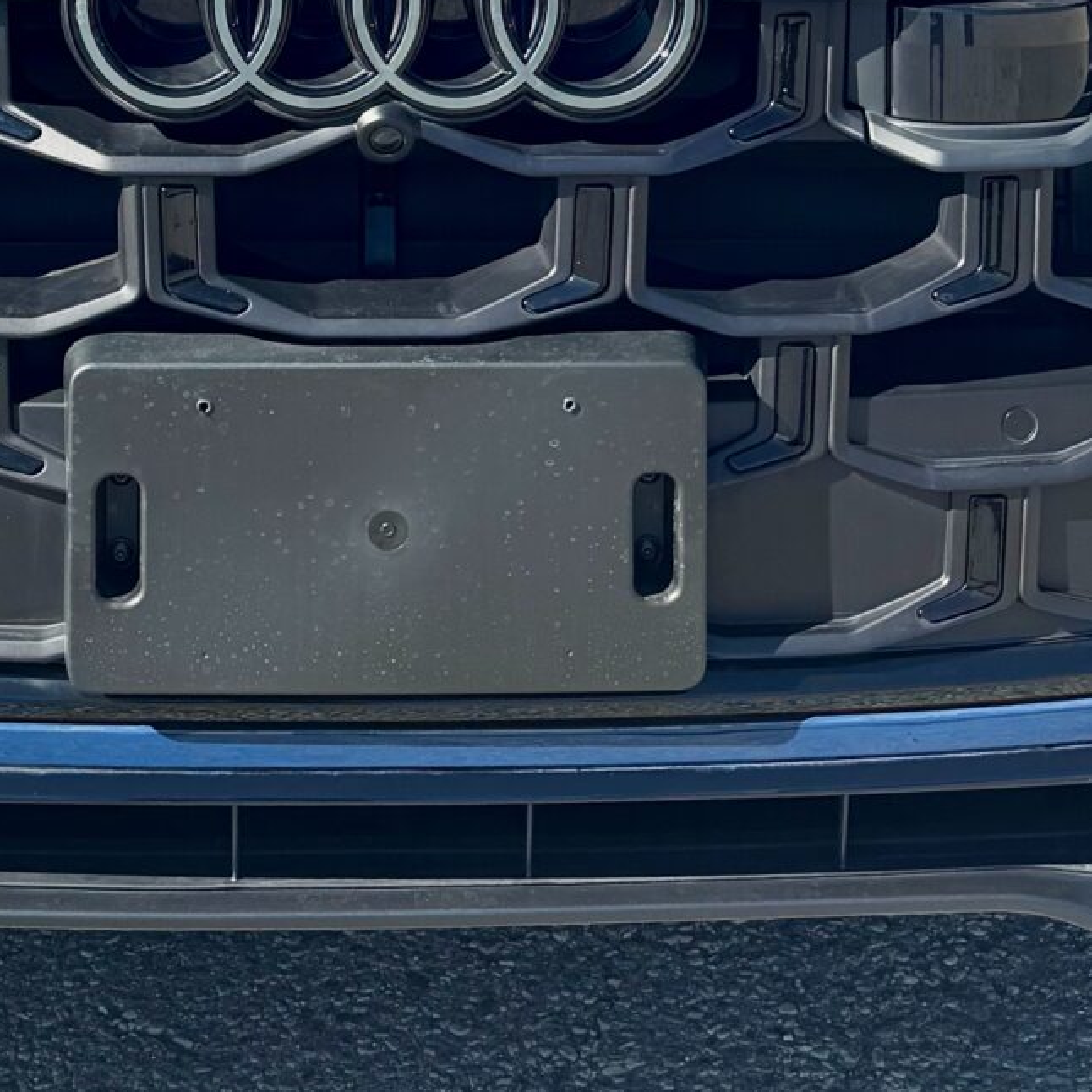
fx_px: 2998
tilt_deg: +0.1
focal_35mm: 84
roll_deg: -0.8
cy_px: -789
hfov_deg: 20.5
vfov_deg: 17.4
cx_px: 318
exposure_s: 1/2105
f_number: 1.78
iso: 80
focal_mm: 6.76
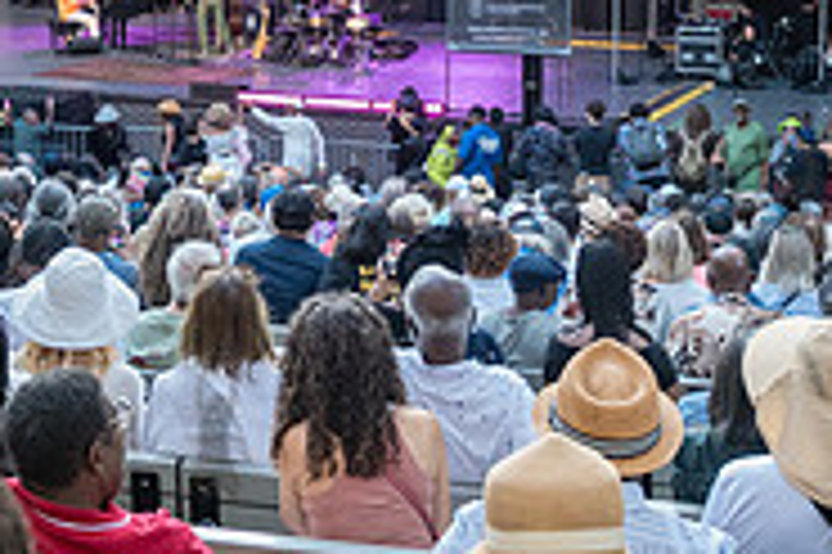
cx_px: 211
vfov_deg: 14.7
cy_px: -16
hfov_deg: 22.2
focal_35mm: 91
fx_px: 2101
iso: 3200
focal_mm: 29
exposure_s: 1/400
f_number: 4
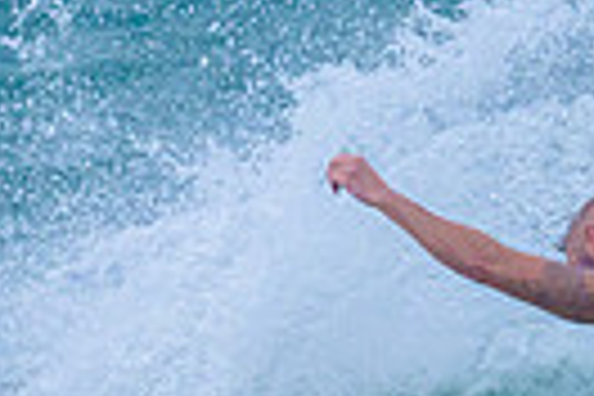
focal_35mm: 3257
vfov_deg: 0.4
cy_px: 442
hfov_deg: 0.6
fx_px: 53736
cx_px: 8
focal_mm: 590
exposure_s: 1/1600
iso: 2000
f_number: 11
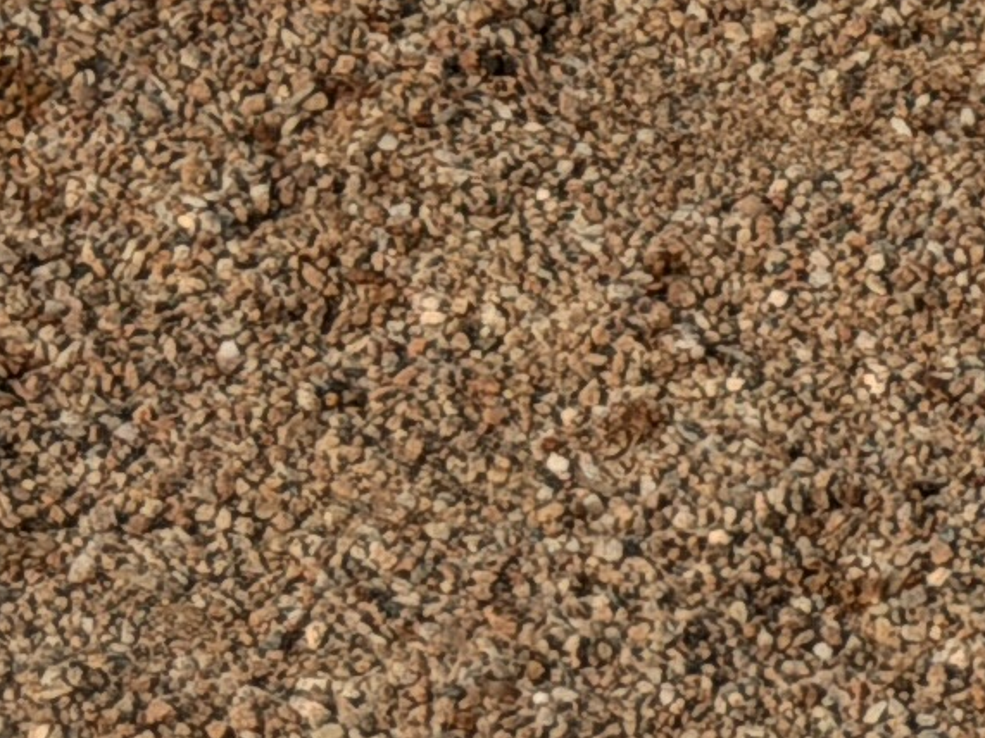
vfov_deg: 4.2
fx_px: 9644
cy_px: -1831
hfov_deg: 5.7
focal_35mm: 339
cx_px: 1860
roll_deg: -9.1
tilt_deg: -13.5
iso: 80
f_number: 1.78
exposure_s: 1/9901
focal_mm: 6.76
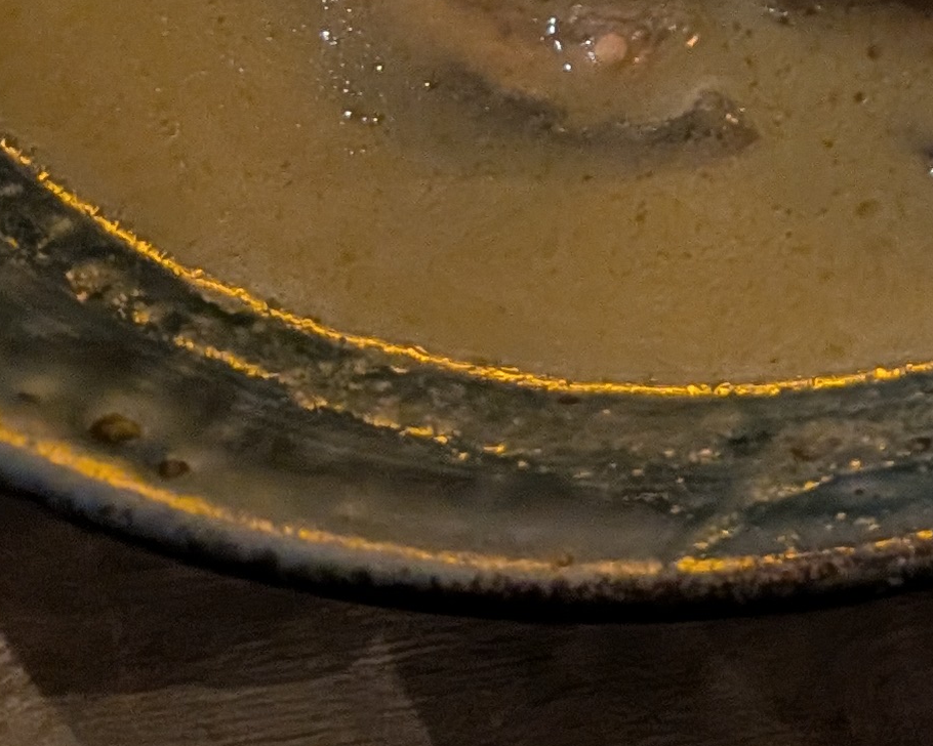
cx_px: 2006
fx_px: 2844
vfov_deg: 13.2
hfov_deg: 14.5
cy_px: -670
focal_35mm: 103
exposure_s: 1/30
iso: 1009
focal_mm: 4.53
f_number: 1.7
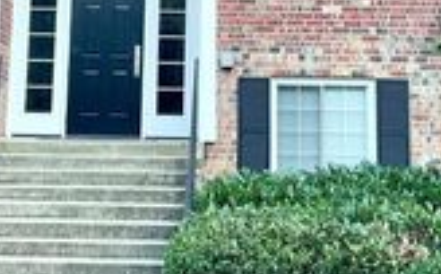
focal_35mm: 94
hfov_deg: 22.1
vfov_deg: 13.4
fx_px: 1128
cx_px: 212
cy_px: -63
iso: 16
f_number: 1.8
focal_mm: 3
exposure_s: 1/109
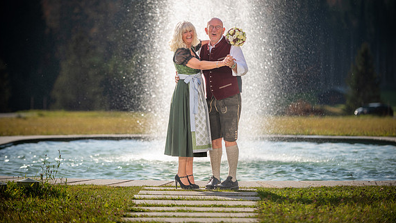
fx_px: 1733
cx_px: 199
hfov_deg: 13.0
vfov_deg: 7.4
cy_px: 95
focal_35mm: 165
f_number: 2.8
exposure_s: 1/2000
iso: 100
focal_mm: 155
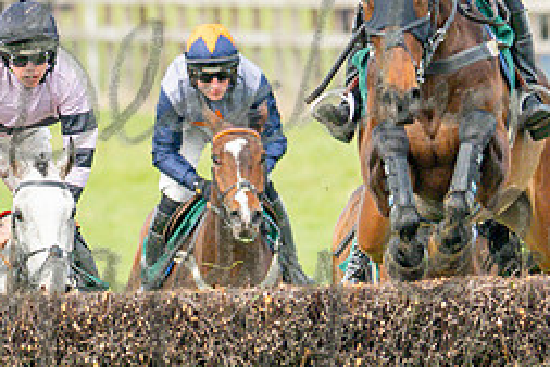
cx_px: 525
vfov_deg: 0.7
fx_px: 30052
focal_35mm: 1966
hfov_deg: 1.0
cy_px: -92
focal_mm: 400
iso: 400
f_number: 4.5
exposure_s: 1/1250
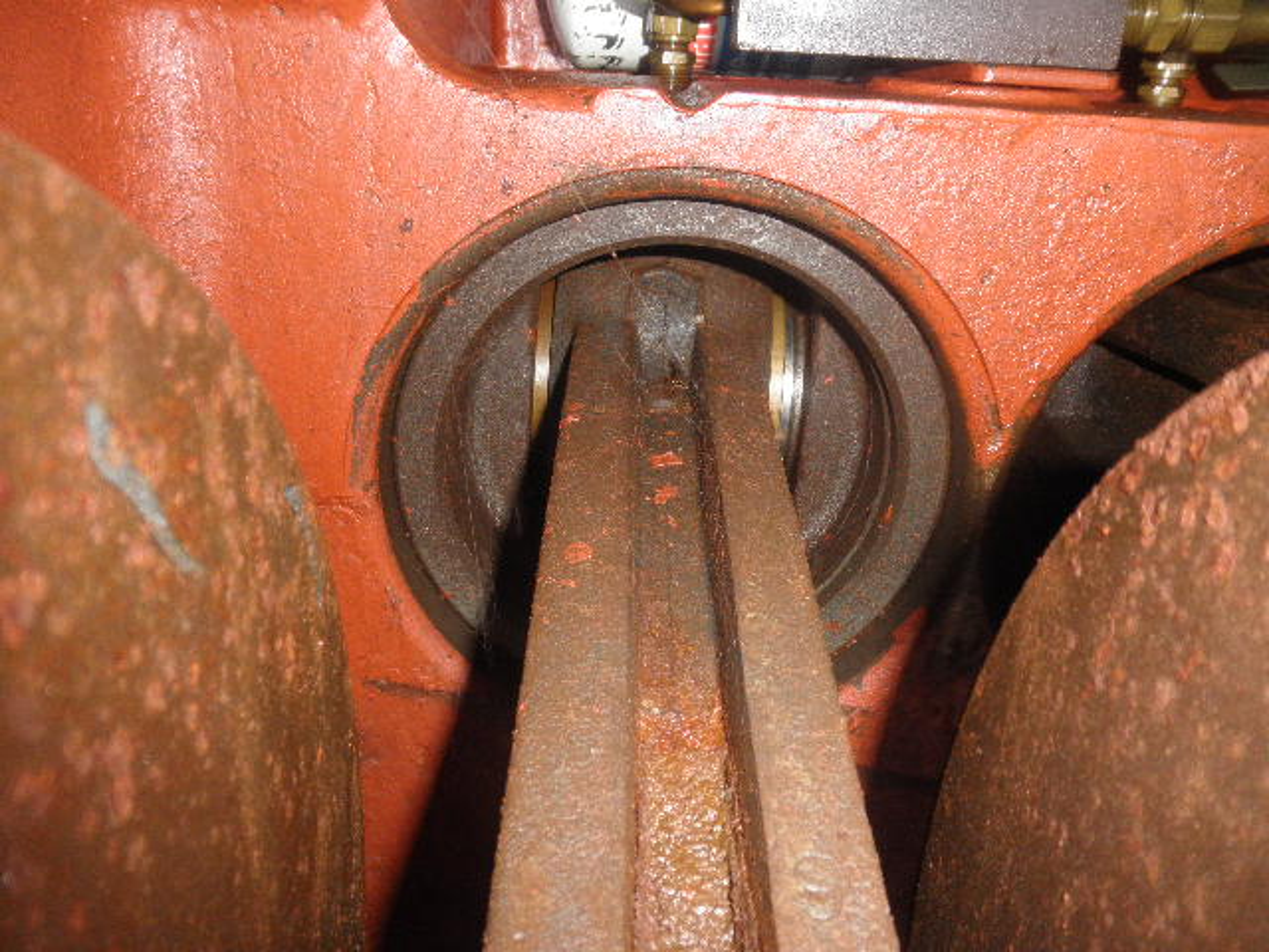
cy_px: 476
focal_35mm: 28
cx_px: 634
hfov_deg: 63.4
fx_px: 1026
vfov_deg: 49.7
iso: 200
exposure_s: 1/30
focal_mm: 5
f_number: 8.5
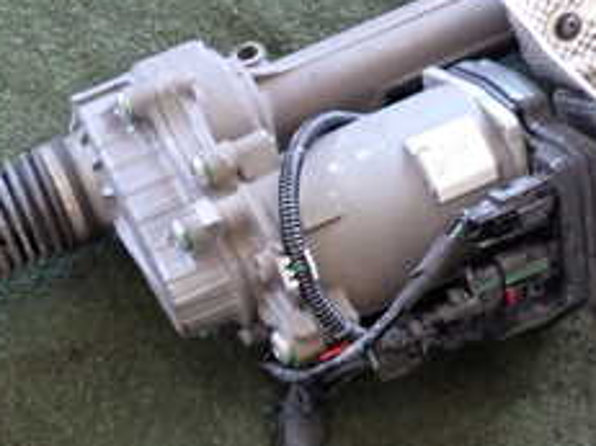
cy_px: 364
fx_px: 1119
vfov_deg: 22.2
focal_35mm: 65
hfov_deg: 28.1
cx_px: 0
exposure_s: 1/30
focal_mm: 4.5
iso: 250
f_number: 2
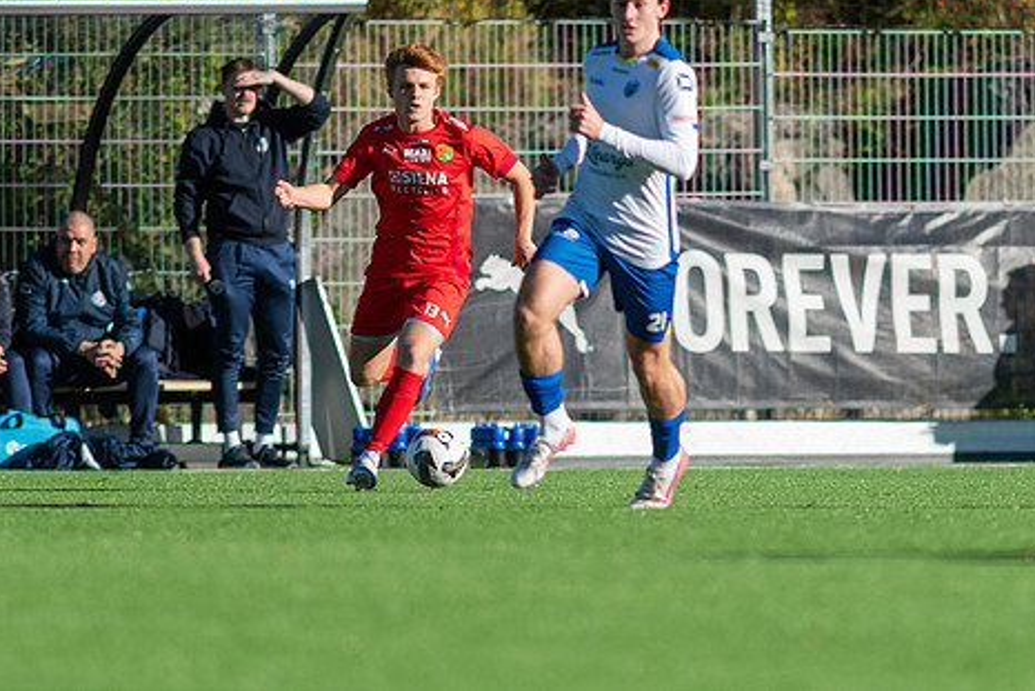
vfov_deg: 2.3
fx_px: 17197
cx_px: 413
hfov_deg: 3.4
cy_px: 263
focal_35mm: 598
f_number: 3.2
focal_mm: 300
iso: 110
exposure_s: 1/2000
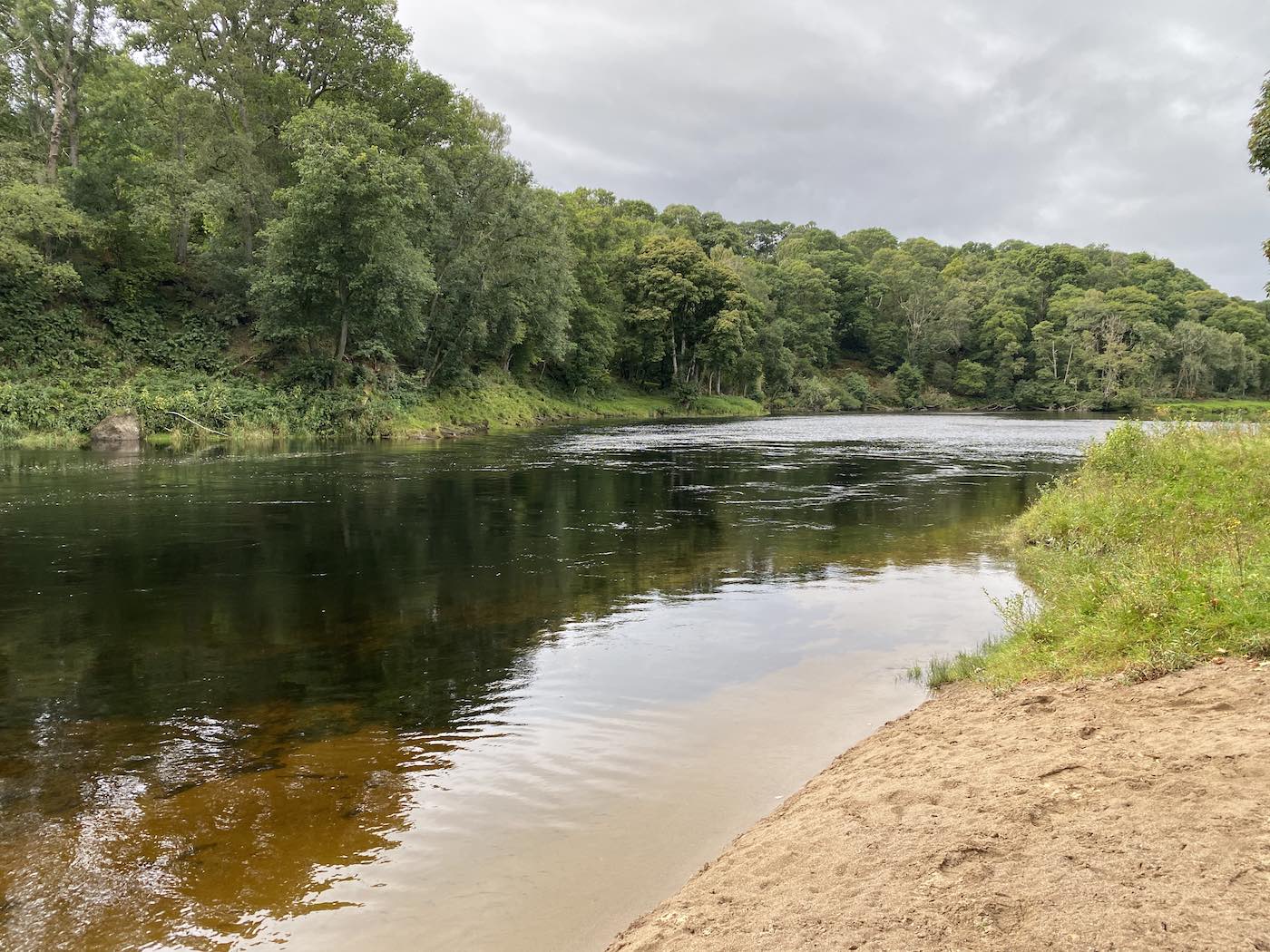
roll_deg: -0.5
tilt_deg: -4.1
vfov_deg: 53.1
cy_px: 476
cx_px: 635
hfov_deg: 67.3
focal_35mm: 26
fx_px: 954
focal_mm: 4.25
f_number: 1.8
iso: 32
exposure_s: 1/469
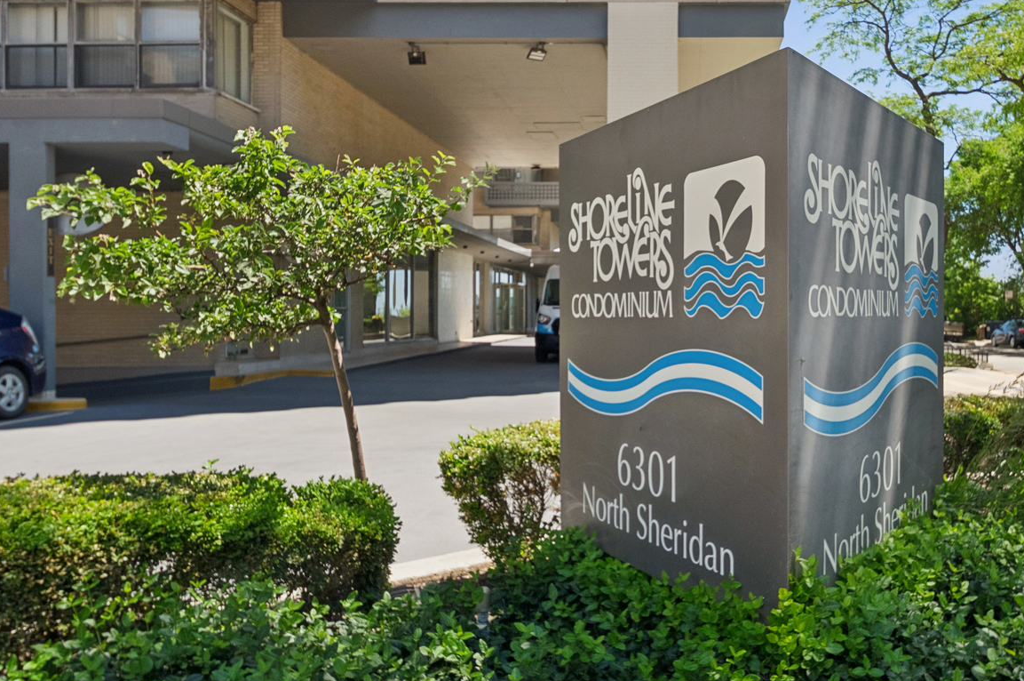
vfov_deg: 42.2
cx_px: 674
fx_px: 881
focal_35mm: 31
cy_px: 316
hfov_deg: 59.1
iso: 400
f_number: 8
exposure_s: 1/500
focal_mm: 15
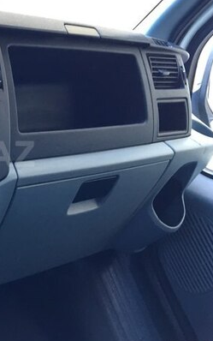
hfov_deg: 22.9
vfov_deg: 39.5
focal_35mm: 51
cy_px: 154
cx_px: -53
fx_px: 473
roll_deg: -5.5
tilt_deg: -16.6
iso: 100
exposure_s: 1/33
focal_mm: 4.15
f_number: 2.2
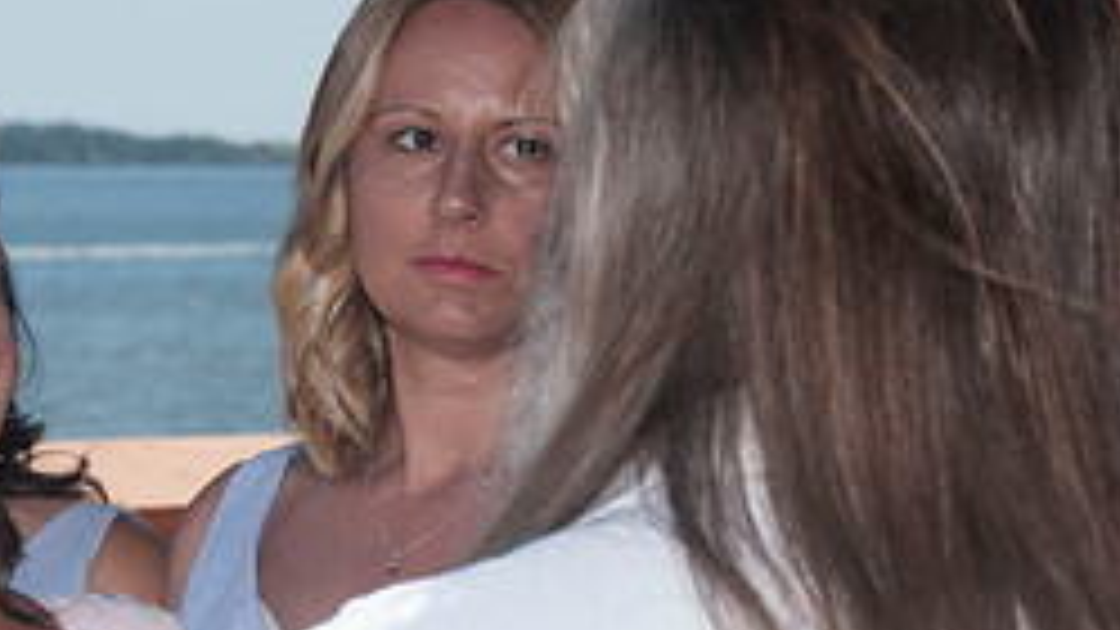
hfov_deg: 7.4
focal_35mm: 292
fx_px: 8671
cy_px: 524
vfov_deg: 4.2
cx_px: 414
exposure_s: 1/250
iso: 100
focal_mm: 80
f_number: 11
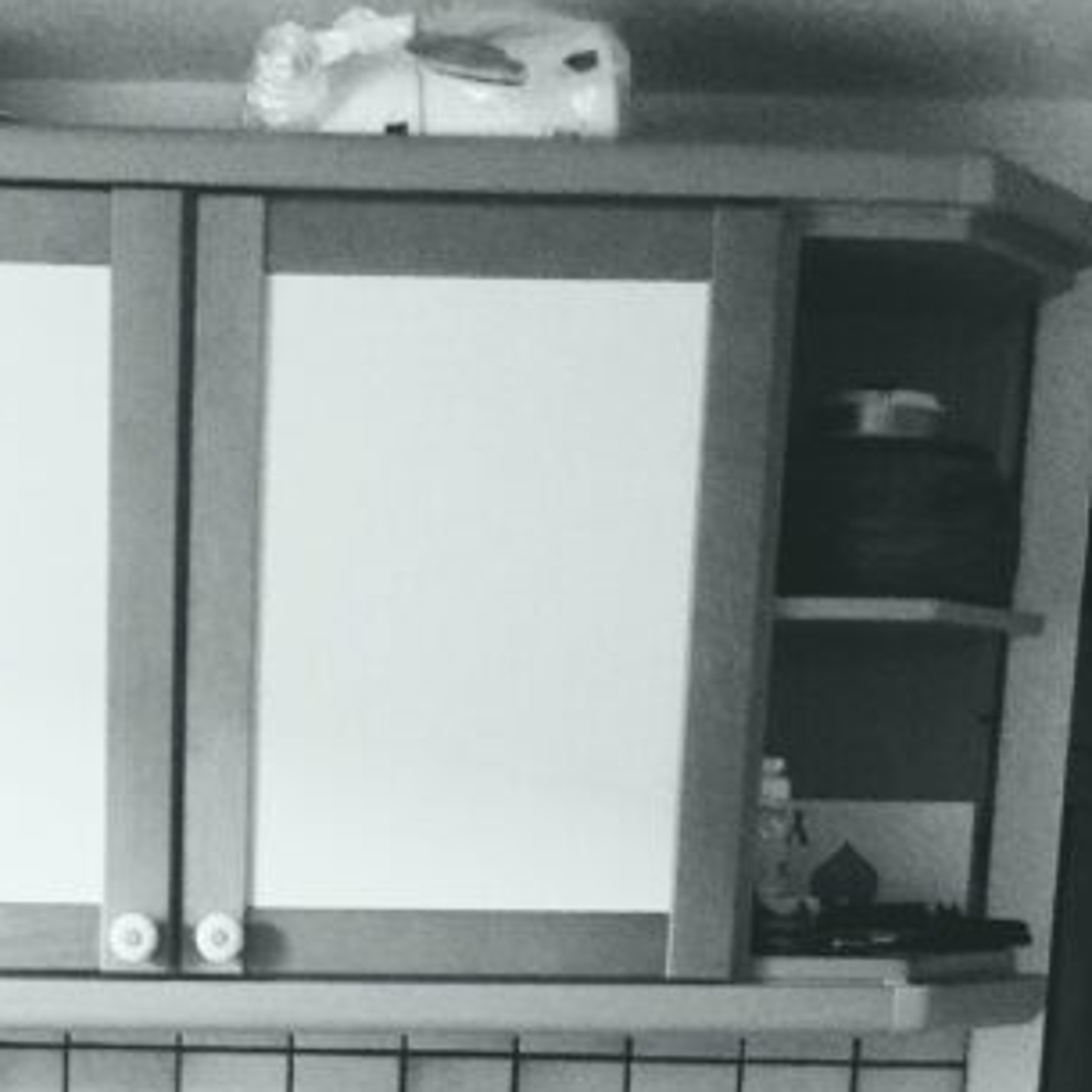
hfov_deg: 26.4
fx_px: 2248
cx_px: 111
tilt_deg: -9.5
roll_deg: -1.1
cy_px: 1192
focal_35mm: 63
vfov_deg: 25.4
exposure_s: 1/10
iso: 125
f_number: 2.2
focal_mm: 4.15
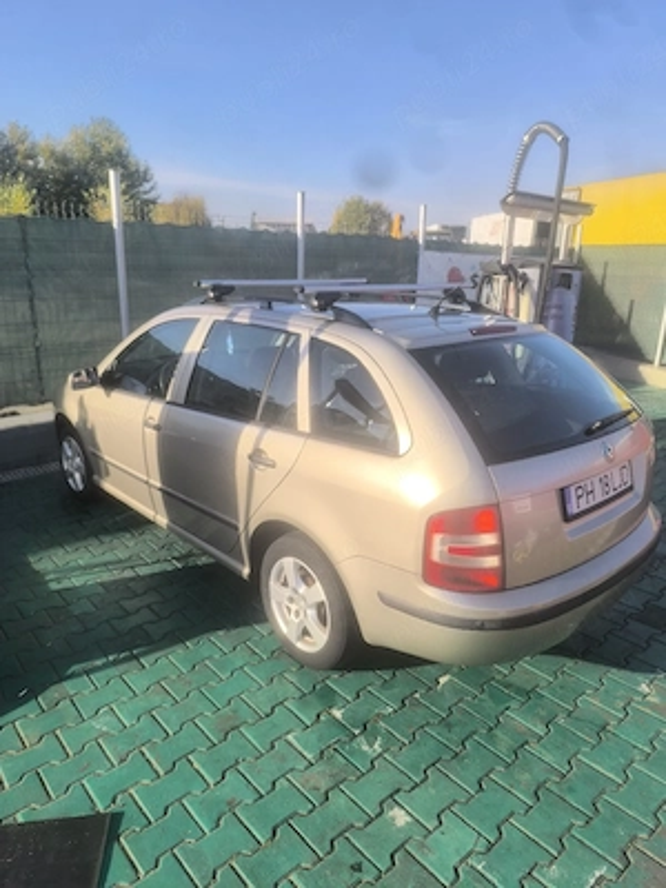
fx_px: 590
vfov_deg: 73.9
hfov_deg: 58.9
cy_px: 444
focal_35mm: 23
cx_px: 333
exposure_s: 1/1000
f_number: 1.65
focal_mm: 6.14
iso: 50
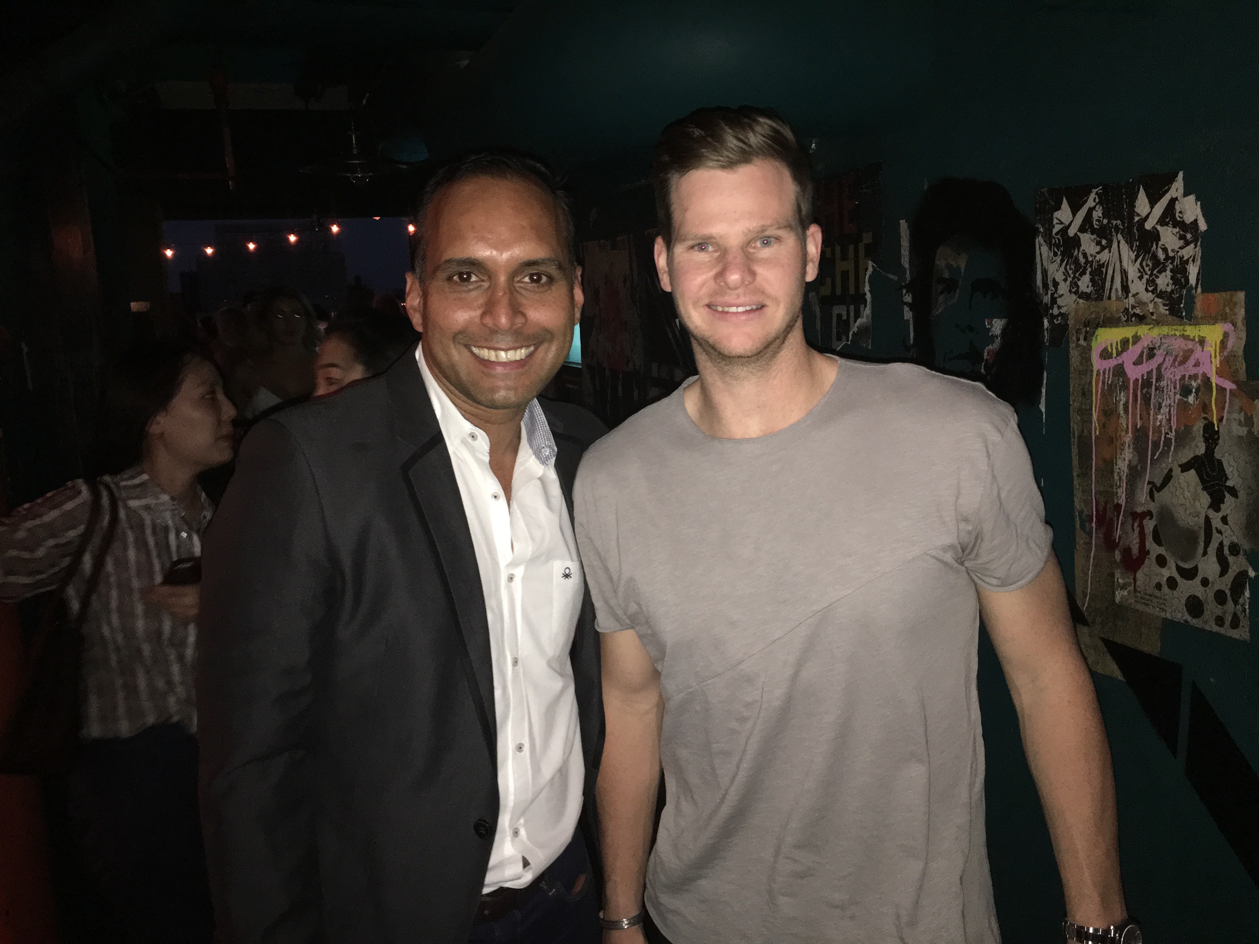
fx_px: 1055
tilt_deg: -9.2
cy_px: 472
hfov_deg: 61.7
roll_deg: +3.7
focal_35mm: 29
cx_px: 630
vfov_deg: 48.2
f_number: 2.2
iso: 200
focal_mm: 4.15
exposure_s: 1/16
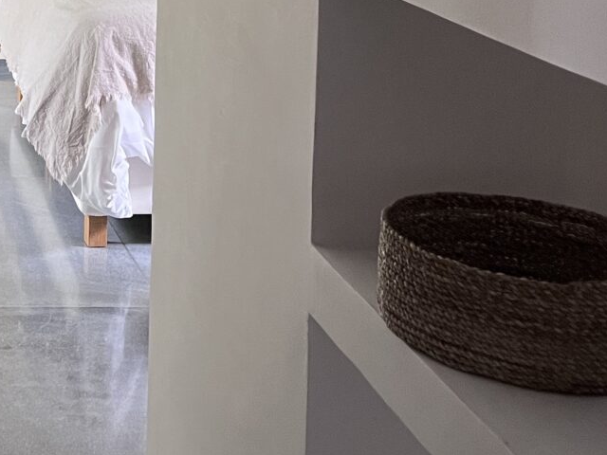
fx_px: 1368
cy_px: -127
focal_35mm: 78
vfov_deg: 17.8
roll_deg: -0.2
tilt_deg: -4.0
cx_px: -117
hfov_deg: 23.0
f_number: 1.6
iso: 125
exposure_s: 1/73
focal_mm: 5.1
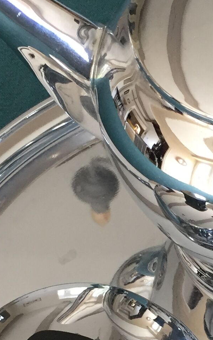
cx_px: 247
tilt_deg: -63.4
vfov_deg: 19.7
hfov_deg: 12.3
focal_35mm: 104
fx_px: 966
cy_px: 302
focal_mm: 4.15
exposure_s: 1/33
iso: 50
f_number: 2.2
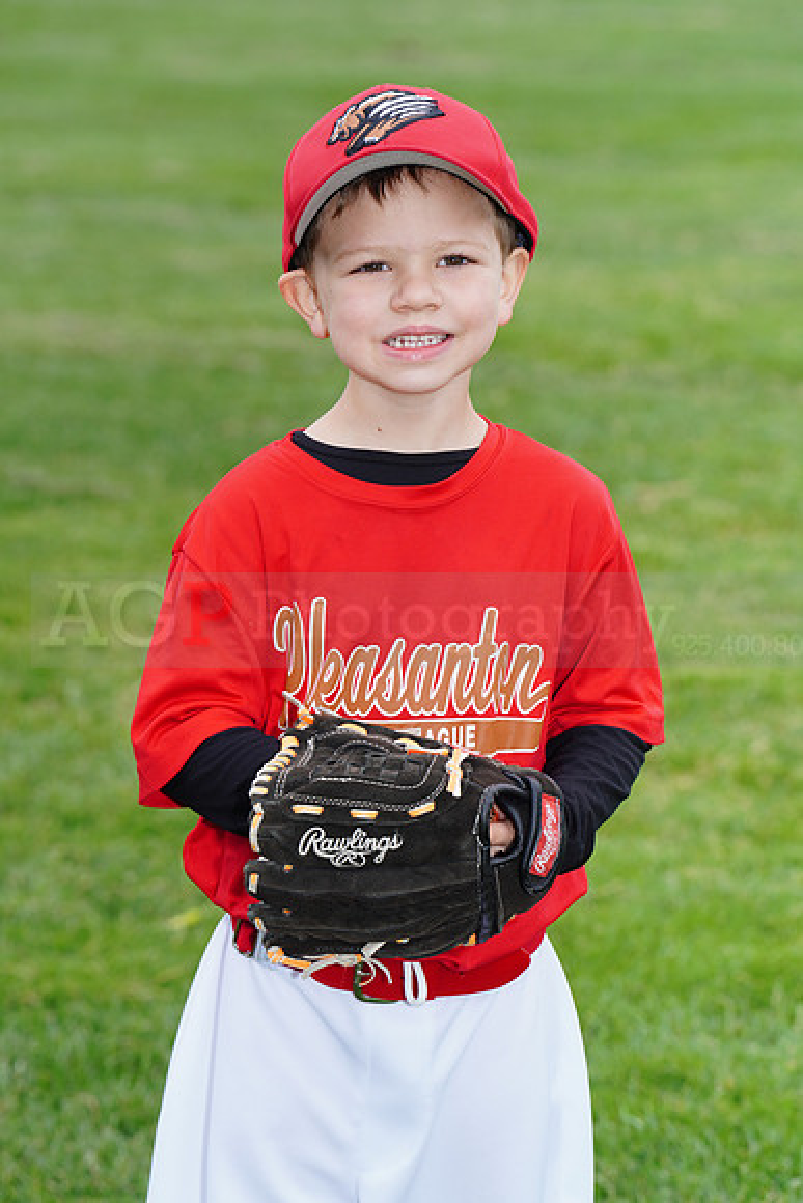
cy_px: 602
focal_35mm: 200
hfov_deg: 6.9
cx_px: 402
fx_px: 6687
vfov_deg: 10.3
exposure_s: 1/250
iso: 200
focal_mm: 200
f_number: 9
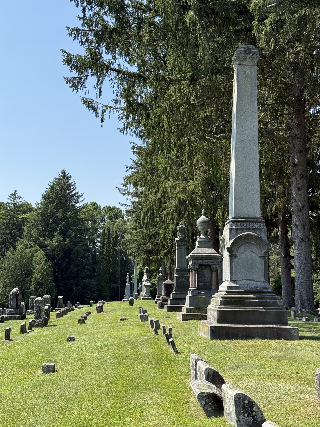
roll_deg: -0.7
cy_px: 214
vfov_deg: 39.7
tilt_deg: +6.9
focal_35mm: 48
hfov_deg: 30.3
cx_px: 160
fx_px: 592
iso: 80
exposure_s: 1/3226
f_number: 1.78
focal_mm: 6.76
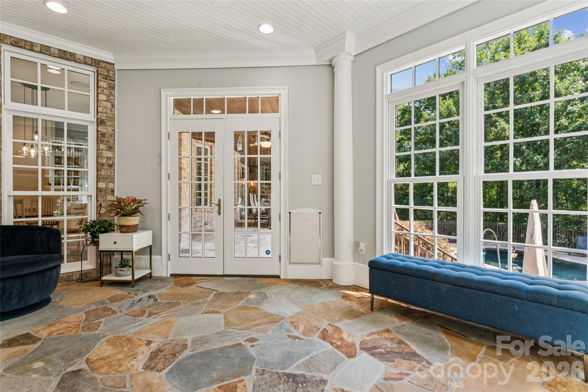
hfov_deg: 94.3
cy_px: 196
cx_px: 294
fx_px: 273
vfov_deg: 71.4
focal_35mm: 17
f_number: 13
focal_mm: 16.7
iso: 100
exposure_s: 1/6
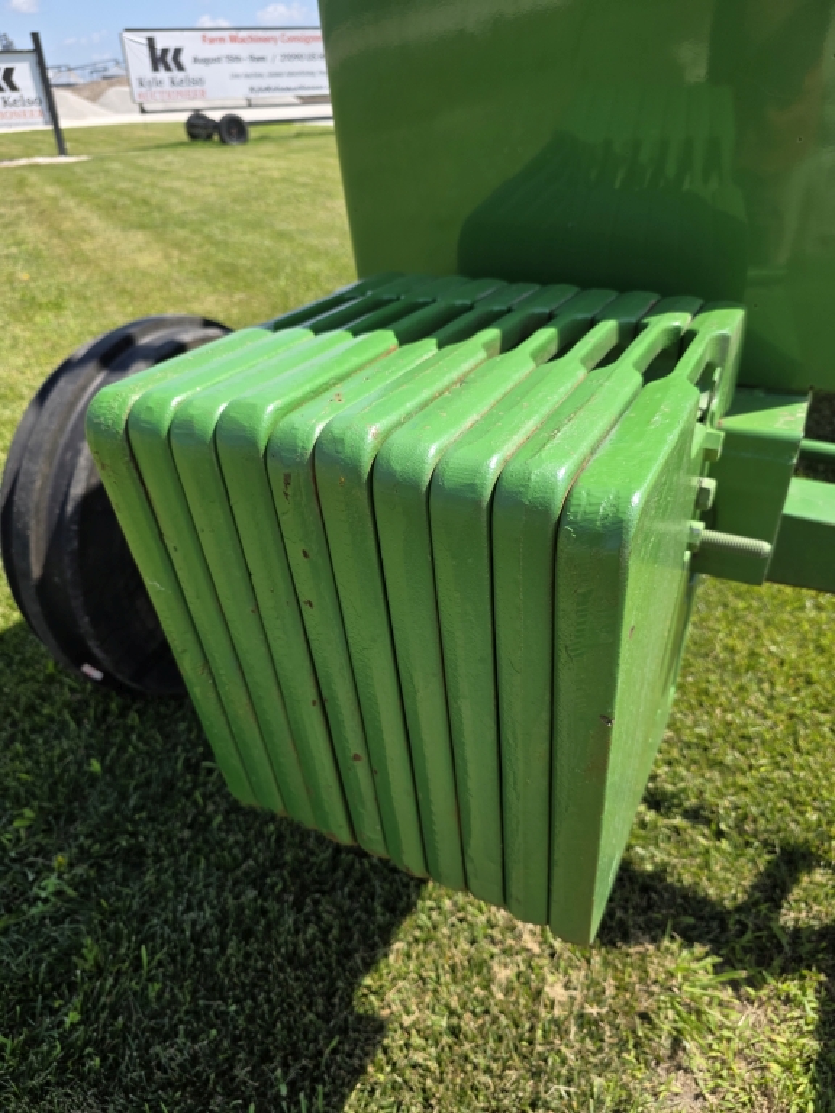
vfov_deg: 73.9
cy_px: 556
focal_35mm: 23
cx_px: 418
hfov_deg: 58.9
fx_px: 740
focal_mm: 6.3
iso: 80
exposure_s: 1/2510
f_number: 1.7
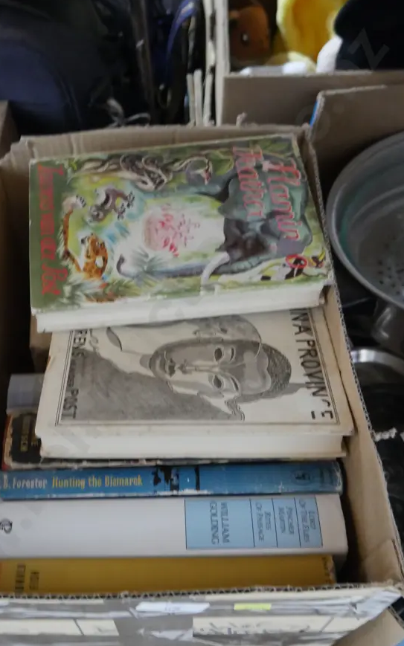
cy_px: 343
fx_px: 617
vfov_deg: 55.3
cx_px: 147
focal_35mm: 35
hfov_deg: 36.0
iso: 3200
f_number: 3.5
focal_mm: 14
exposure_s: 1/40
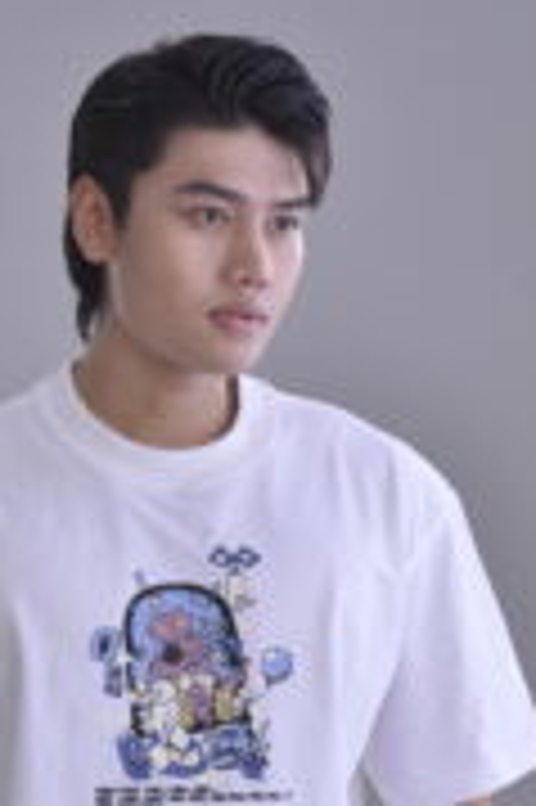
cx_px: 155
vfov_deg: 8.4
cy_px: 698
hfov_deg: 5.6
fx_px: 5504
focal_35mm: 246
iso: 400
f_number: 9
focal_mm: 110
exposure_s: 1/200
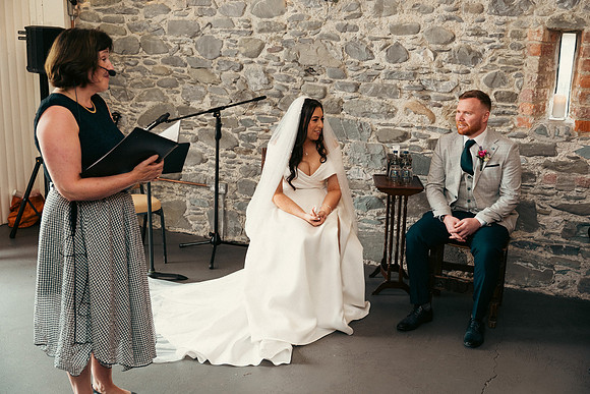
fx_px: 656
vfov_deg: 33.4
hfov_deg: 48.4
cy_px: 197
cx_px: 295
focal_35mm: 40
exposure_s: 1/160
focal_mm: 40
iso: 1000
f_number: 3.5
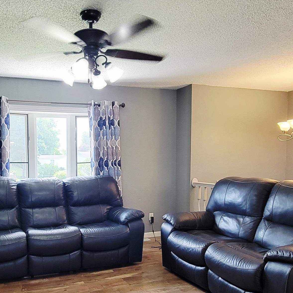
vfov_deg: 53.5
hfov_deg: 53.1
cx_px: 100
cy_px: 181
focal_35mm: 30
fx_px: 287
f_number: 2.2
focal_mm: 2.2
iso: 160
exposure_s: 1/60.2
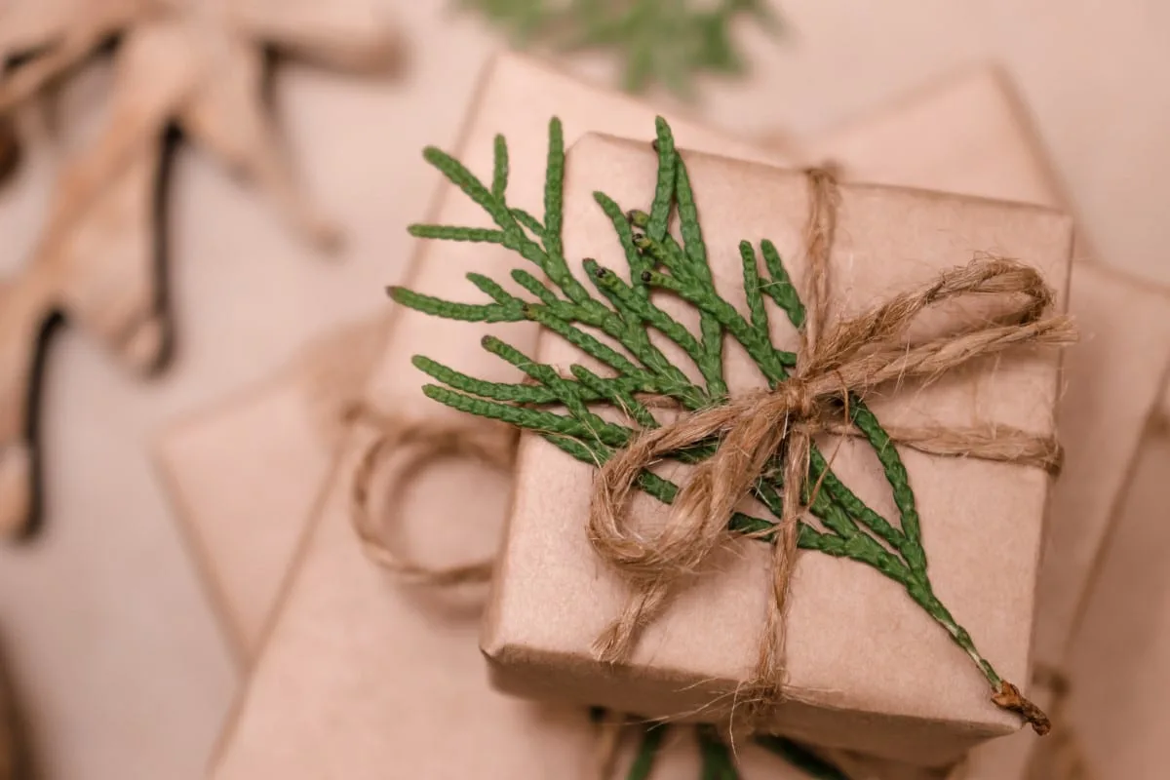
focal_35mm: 82
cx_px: 585
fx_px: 2681
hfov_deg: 24.6
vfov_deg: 16.6
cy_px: 390
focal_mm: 55
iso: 160
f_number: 5.6
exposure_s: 1/125
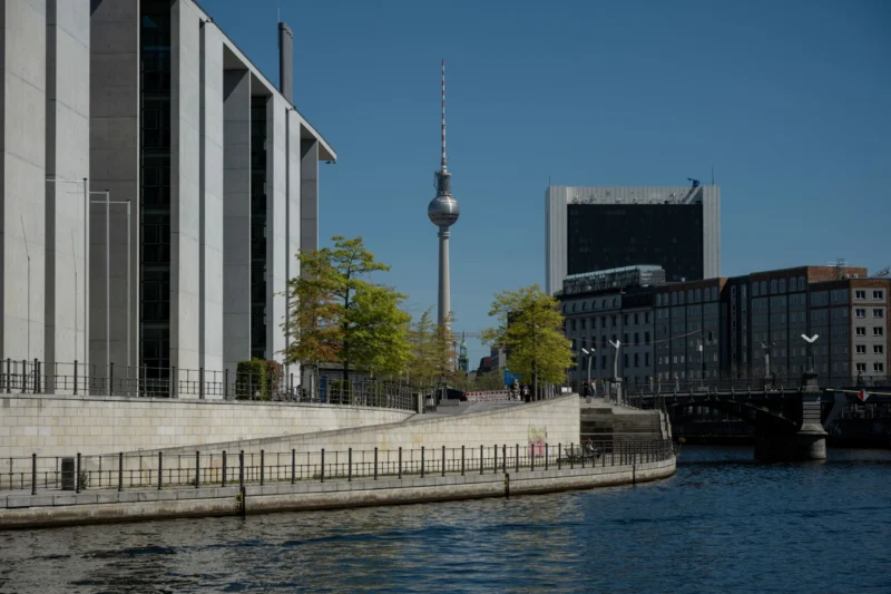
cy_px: 297
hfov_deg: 24.5
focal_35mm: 83
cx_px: 446
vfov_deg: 16.4
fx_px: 2054
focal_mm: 83
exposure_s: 1/800
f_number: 8
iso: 125
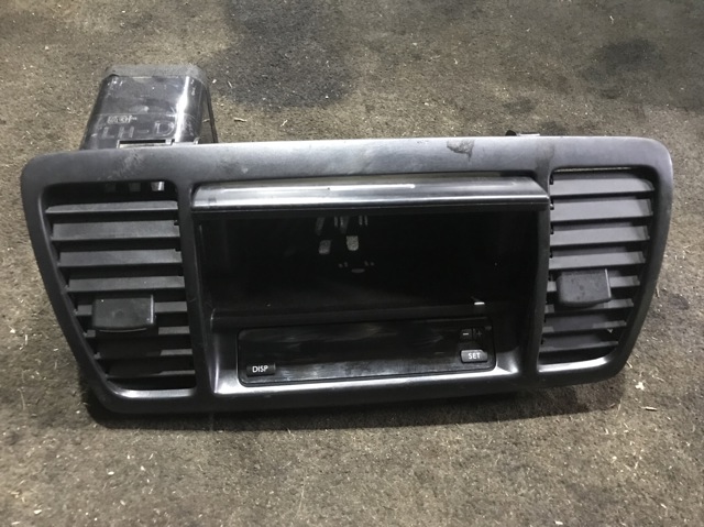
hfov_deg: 63.5
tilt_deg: -55.3
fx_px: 569
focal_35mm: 28
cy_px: 264
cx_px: 352
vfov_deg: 49.7
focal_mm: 3.99
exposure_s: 1/4
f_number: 1.8
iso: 125
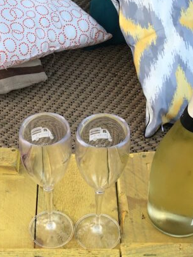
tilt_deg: -48.3
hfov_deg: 23.0
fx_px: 460
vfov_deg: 30.4
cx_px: 15
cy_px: 205
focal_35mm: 62
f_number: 1.8
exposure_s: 1/100
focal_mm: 4
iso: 32
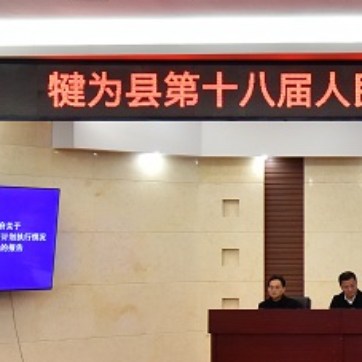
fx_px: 1242
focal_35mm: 105
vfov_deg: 16.6
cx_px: 521
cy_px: 225
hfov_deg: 15.5
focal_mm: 35
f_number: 5.6
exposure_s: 1/125
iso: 2000
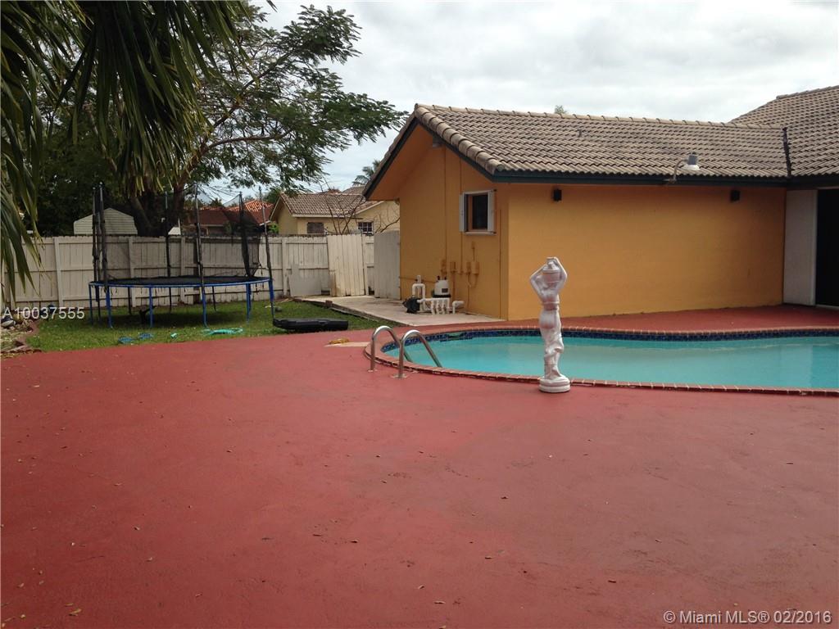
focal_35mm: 33
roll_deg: -0.2
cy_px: 314
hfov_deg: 55.4
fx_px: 800
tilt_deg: -7.7
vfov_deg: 42.9
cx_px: 420
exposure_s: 1/1748
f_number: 2.4
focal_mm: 4.12
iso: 50
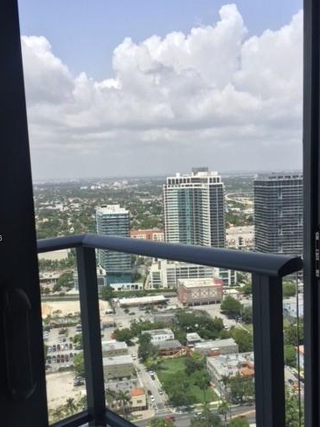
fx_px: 468
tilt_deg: -5.8
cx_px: 158
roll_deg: +3.3
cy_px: 239
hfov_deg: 37.7
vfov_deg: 48.9
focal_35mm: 38
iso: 32
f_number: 2.2
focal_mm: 4.15
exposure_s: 1/2639
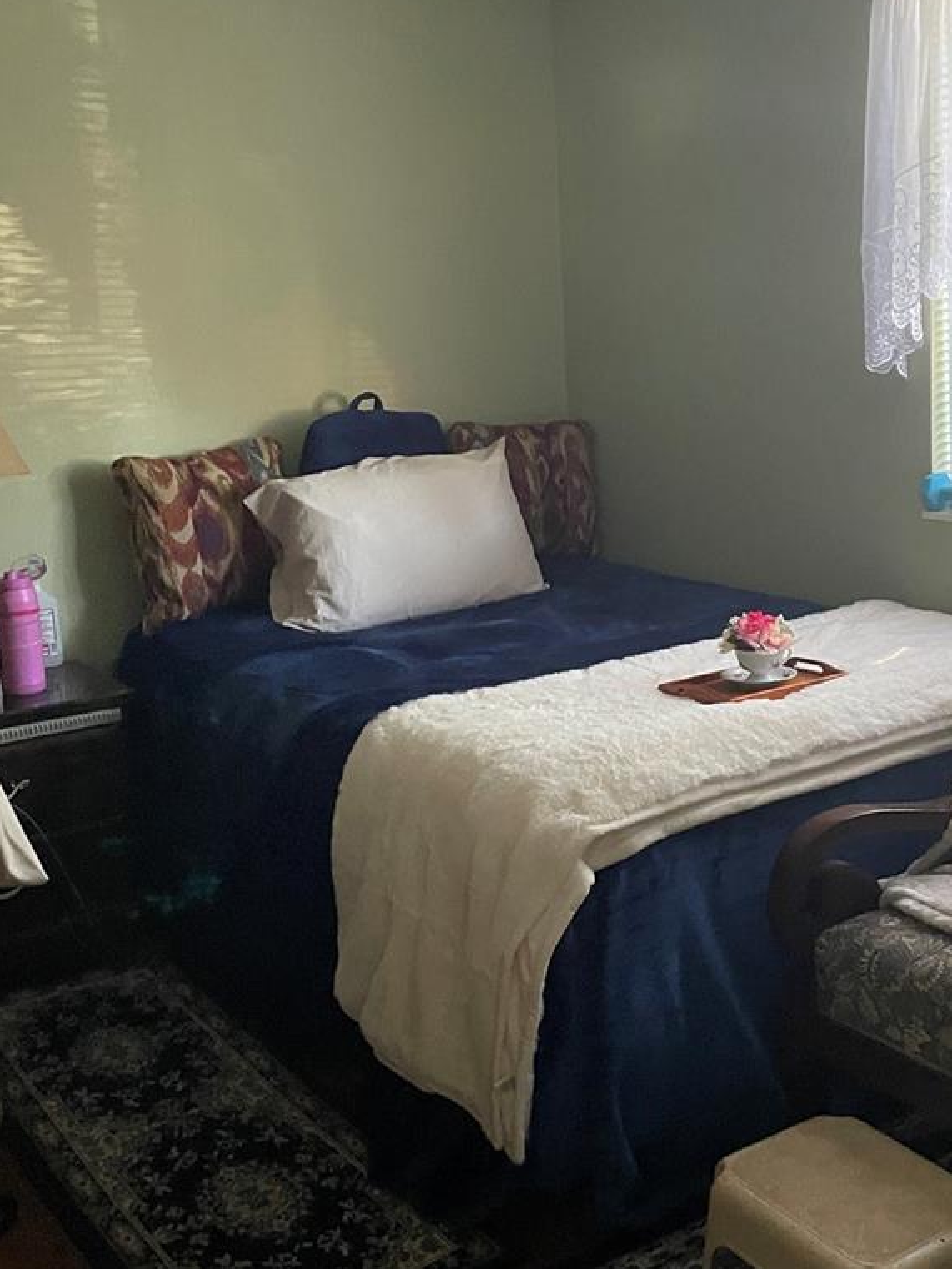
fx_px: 1503
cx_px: 639
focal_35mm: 41
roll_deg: +4.2
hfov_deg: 34.8
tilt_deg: -6.3
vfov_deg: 45.6
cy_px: 525
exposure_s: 1/40
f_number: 1.6
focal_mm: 4.2
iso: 500
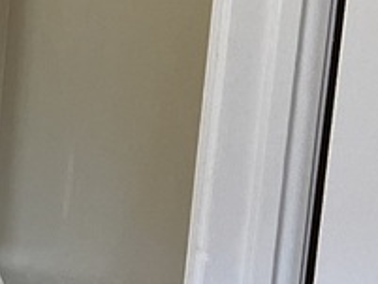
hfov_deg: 8.8
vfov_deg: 7.9
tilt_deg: -8.2
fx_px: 2032
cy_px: -115
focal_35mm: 186
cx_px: -752
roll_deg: -1.5
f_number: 1.5
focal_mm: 5.7
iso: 125
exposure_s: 1/120
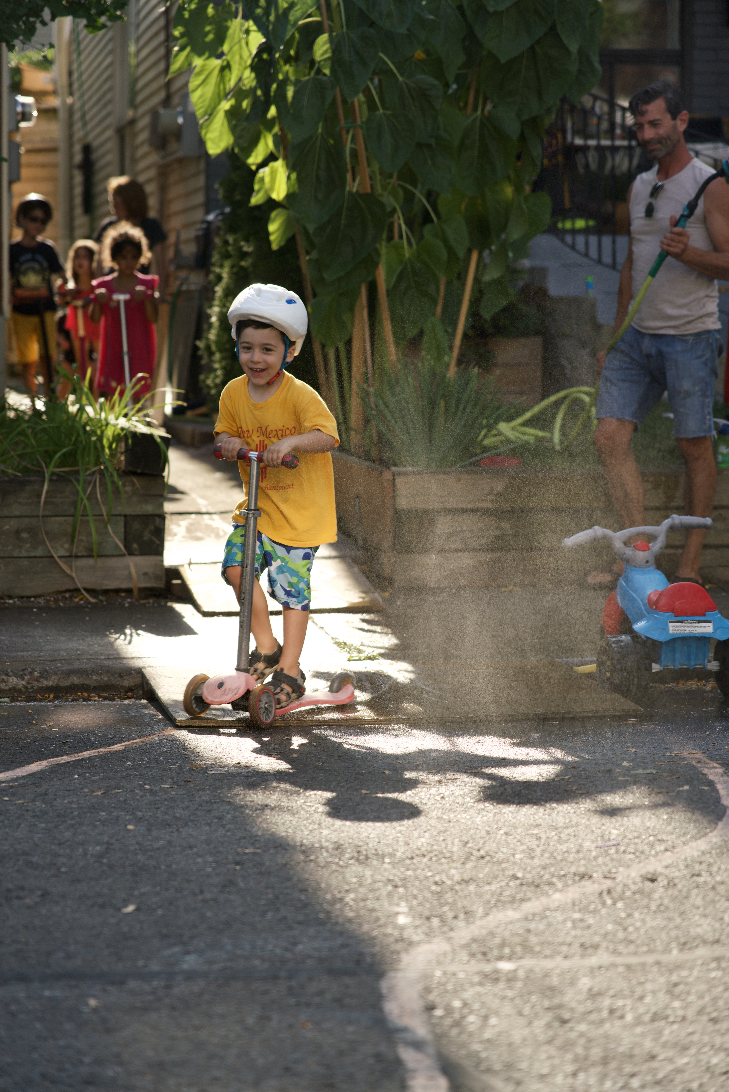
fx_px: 3188
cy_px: 546
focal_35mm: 105
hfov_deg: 13.0
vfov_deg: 19.5
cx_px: 364
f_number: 4
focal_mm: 105
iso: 125
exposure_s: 1/250
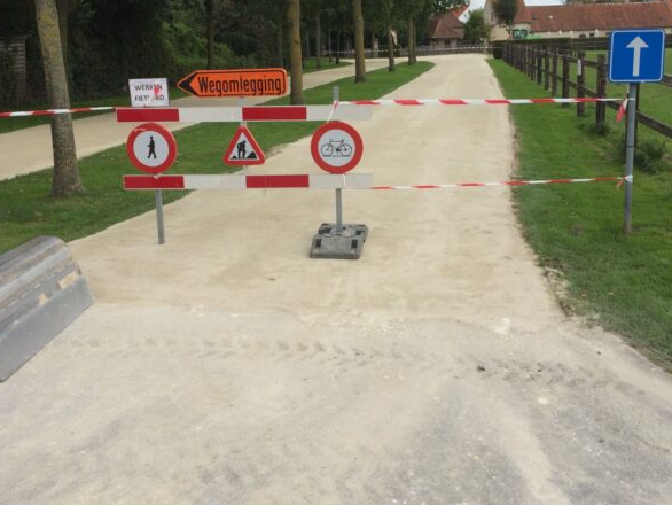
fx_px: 738
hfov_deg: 49.0
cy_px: 185
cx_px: 338
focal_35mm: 38
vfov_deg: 37.5
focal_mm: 4.15
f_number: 2.2
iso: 32
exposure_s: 1/1642
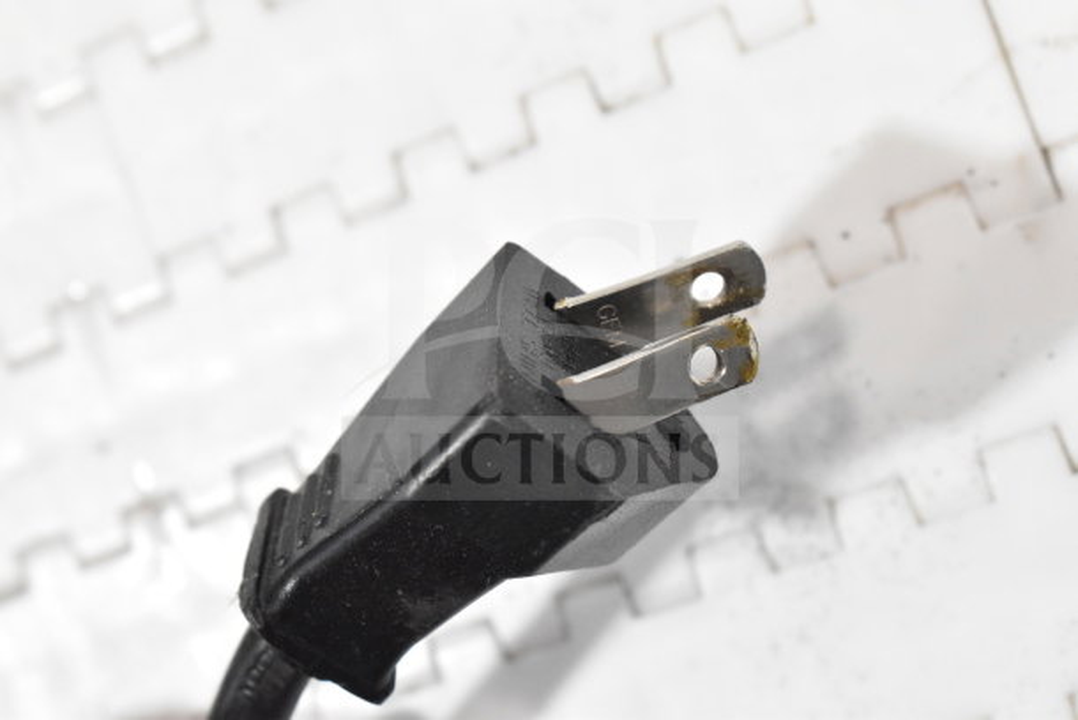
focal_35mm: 82
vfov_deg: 16.6
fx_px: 2471
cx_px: 539
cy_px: 360
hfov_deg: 24.6
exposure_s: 1/400
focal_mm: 55
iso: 6400
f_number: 10
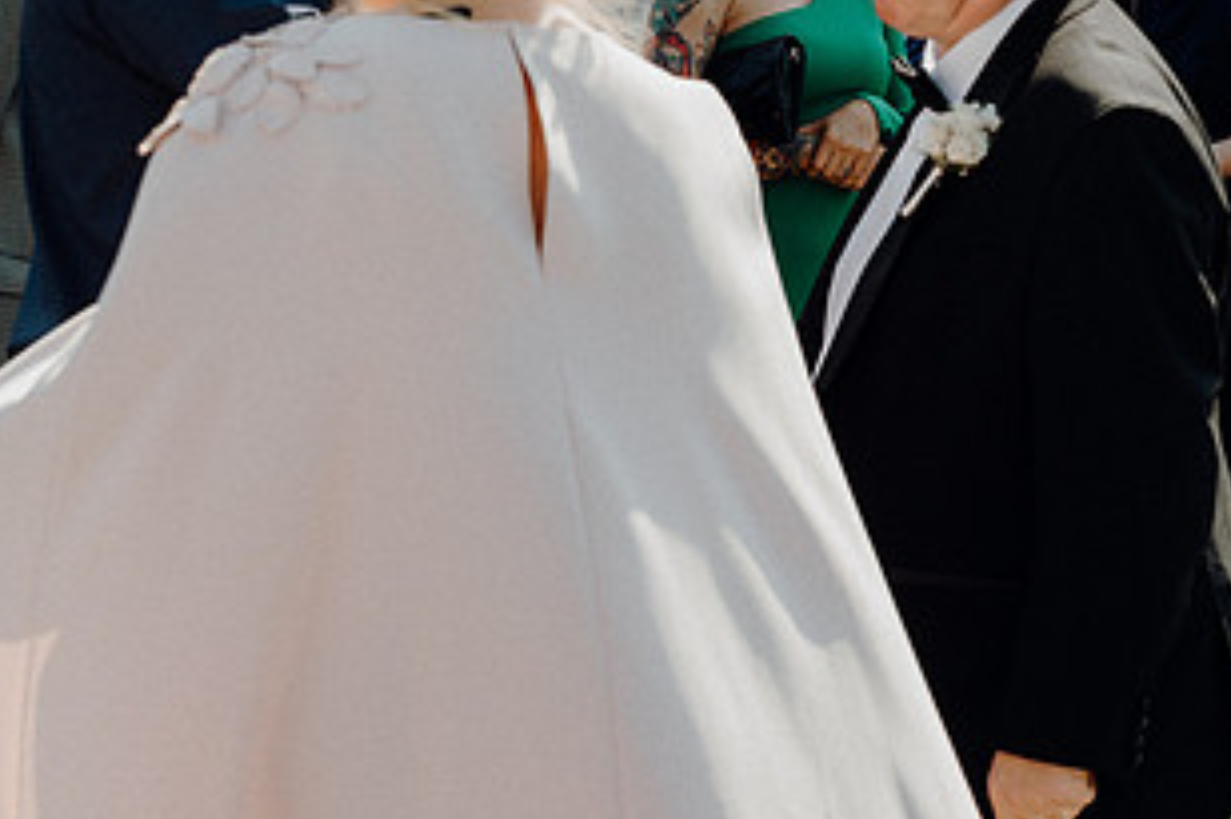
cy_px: 102
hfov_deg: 15.5
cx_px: 308
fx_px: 4511
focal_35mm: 132
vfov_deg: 10.3
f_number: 3.5
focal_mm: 47
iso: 125
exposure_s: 1/640
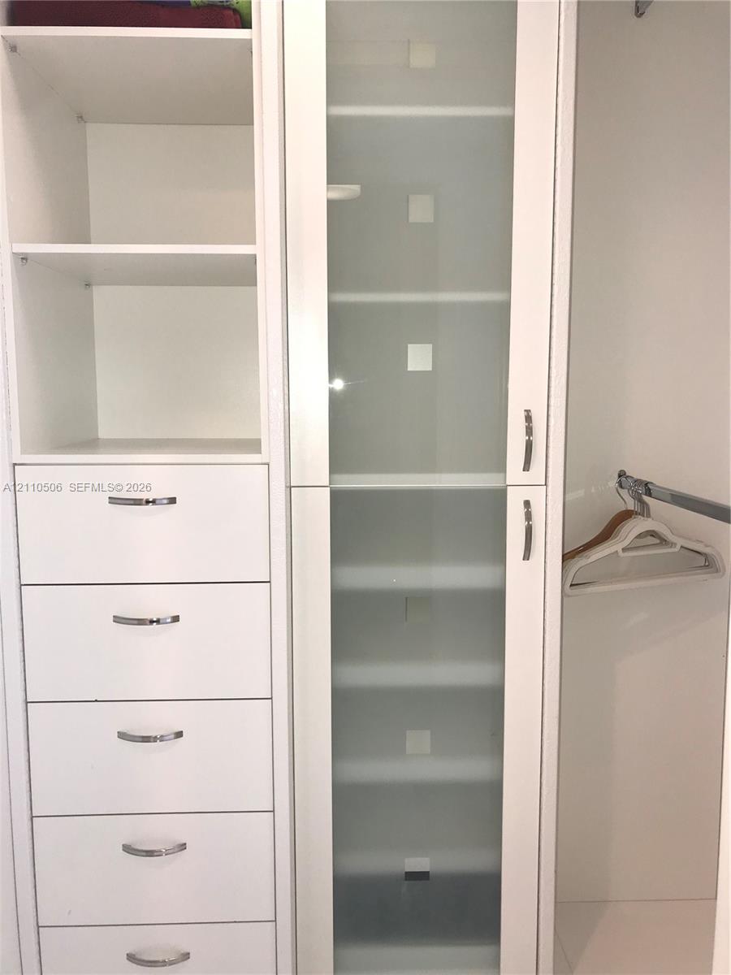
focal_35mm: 28
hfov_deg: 49.7
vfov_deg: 63.4
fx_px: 788
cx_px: 366
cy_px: 488
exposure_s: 1/34
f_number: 1.8
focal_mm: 3.99
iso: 20
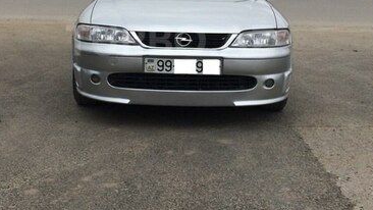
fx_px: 564
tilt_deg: -14.0
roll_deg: +1.0
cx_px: 170
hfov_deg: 36.6
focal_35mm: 57
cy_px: 40
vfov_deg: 20.8
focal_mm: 4.15
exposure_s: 1/1172
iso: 32
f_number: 2.2
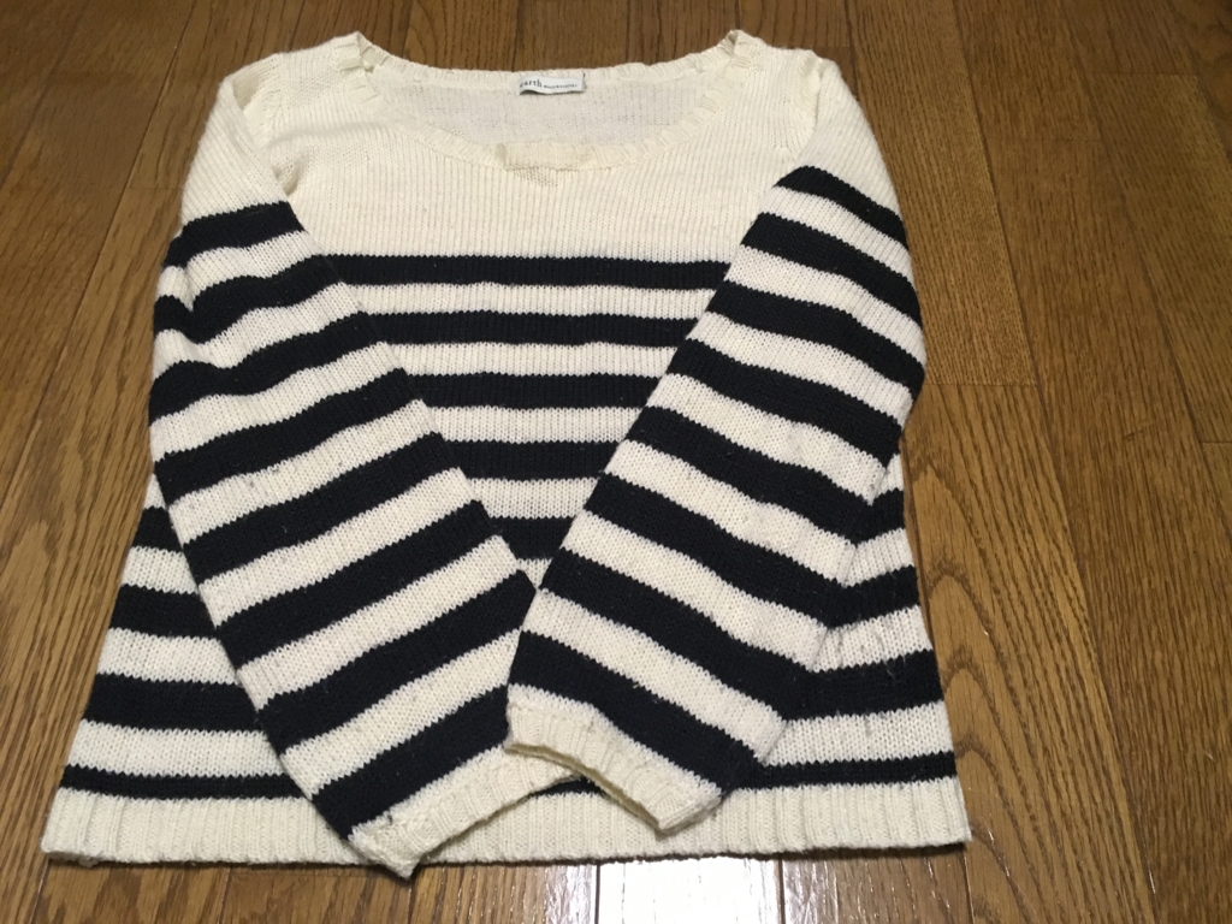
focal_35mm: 29
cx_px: 616
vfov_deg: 48.2
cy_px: 462
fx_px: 1032
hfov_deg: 61.7
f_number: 2.2
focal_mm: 4.15
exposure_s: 1/15
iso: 200
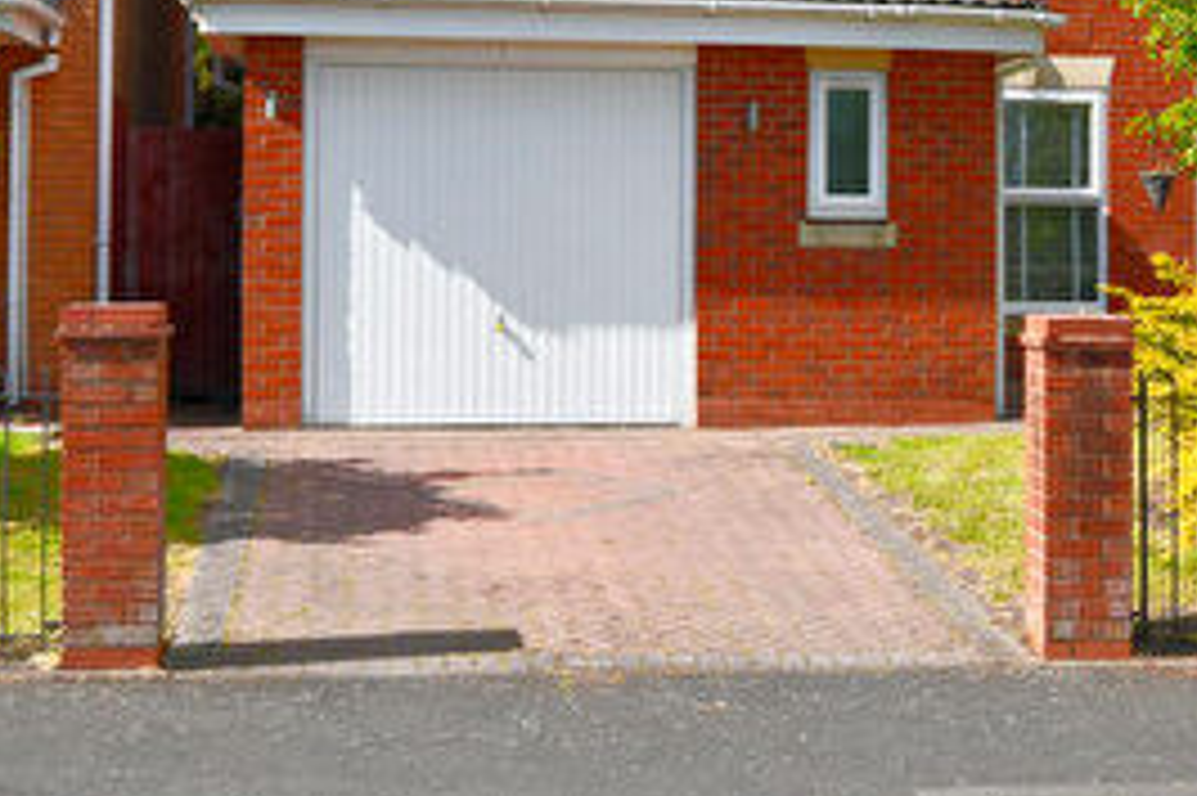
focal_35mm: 79
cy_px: 187
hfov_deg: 25.5
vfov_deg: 17.1
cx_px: 832
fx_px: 2625
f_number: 8
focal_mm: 20
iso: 110
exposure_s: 1/250
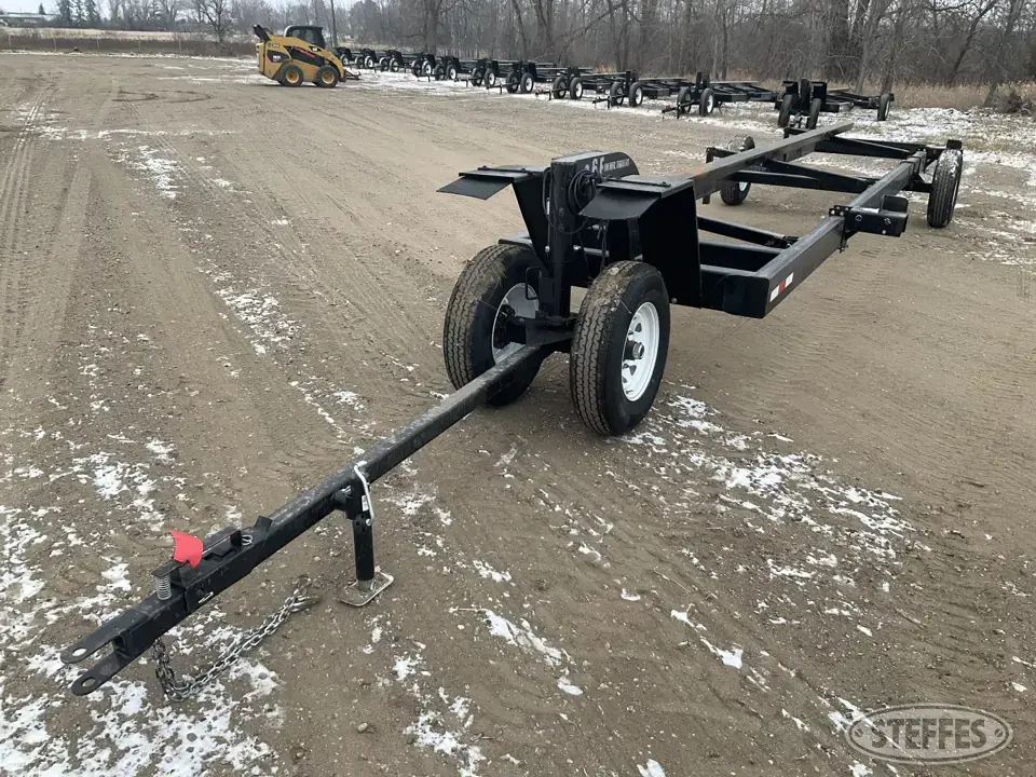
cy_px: 388
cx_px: 518
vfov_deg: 48.2
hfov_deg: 61.7
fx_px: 868
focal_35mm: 29
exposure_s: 1/213
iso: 20
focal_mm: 3
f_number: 1.8
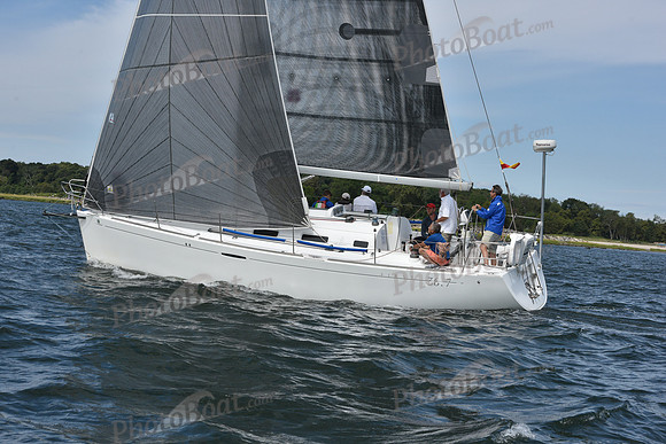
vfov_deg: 19.5
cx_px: 333
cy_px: 222
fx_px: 1295
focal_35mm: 70
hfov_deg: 28.8
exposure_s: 1/1000
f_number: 11
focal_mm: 70
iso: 320
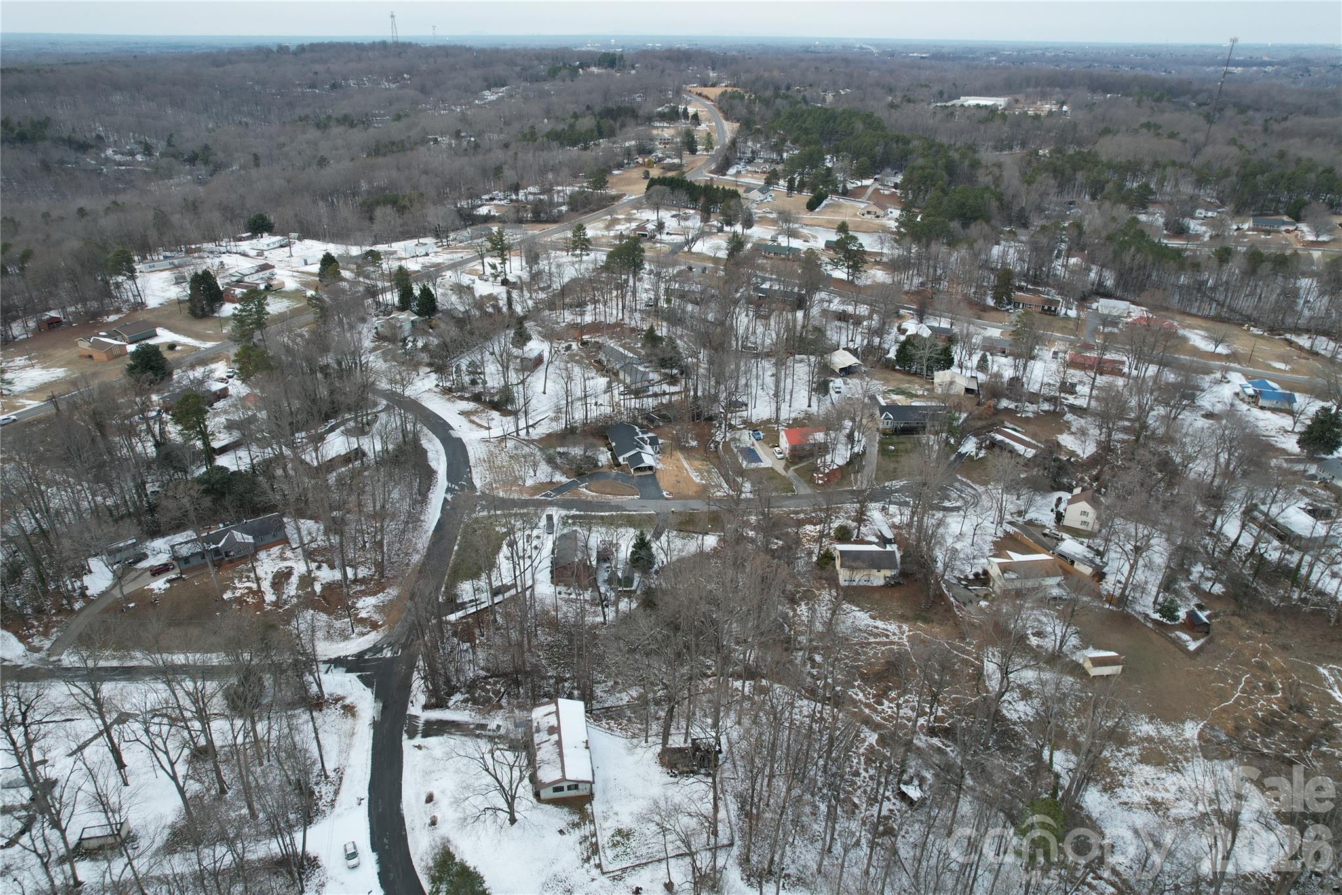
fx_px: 820
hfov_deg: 78.6
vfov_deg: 57.2
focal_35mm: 22
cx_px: 671
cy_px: 448
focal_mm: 8.38
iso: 200
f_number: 2.8
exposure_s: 1/160
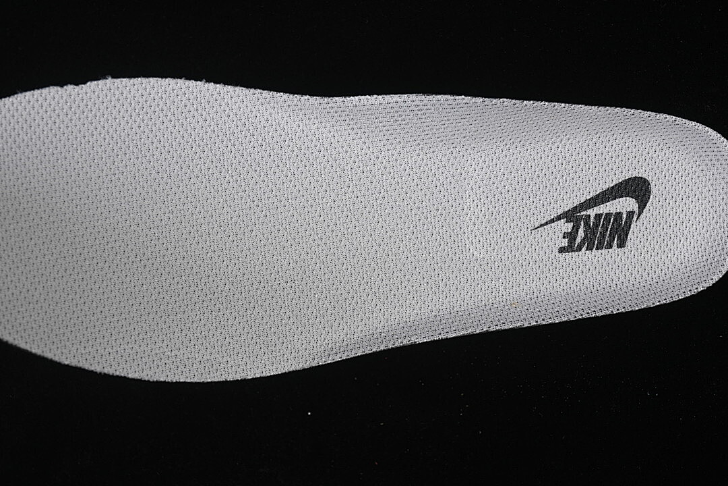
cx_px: 364
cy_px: 243
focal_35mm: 75
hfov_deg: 27.0
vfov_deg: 18.2
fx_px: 1517
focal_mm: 50
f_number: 7.1
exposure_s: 1/80
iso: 160
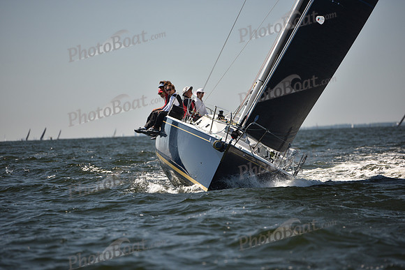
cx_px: 202
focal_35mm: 200
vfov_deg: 6.9
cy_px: 135
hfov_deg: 10.3
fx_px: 2250
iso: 250
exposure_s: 1/1600
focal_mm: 200
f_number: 3.2
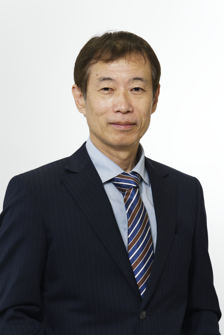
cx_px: 112
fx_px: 1184
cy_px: 168
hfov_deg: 10.8
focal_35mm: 127
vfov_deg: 16.1
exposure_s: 1/125
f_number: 6.3
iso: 500
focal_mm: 85
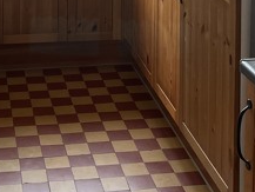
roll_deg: +0.2
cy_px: -140
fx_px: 708
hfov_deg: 20.3
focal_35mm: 96
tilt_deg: -4.1
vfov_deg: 13.9
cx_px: 79
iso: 64
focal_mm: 5.1
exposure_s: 1/121
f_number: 1.6
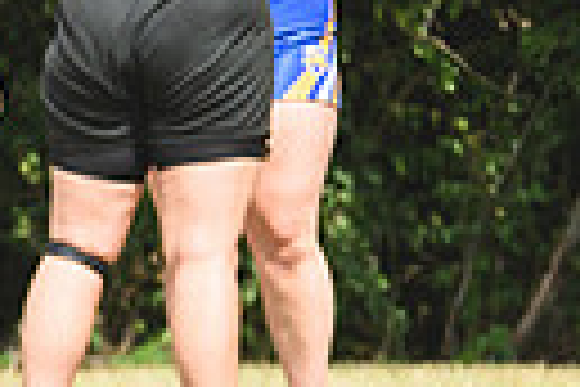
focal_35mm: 2062
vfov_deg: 0.7
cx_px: 400
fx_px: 33219
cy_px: -245
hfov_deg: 1.0
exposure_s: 1/1000
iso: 320
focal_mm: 280
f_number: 5.6
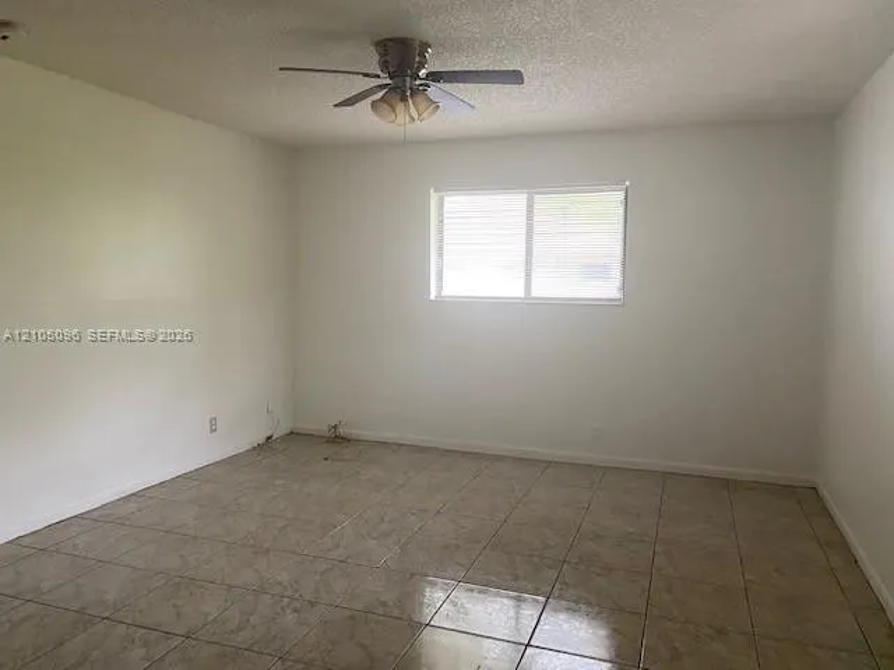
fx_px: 671
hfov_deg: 67.3
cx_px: 447
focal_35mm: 26
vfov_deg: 53.1
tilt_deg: -3.7
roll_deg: -0.5
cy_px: 335
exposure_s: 1/60
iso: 250
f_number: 1.8
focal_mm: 4.25
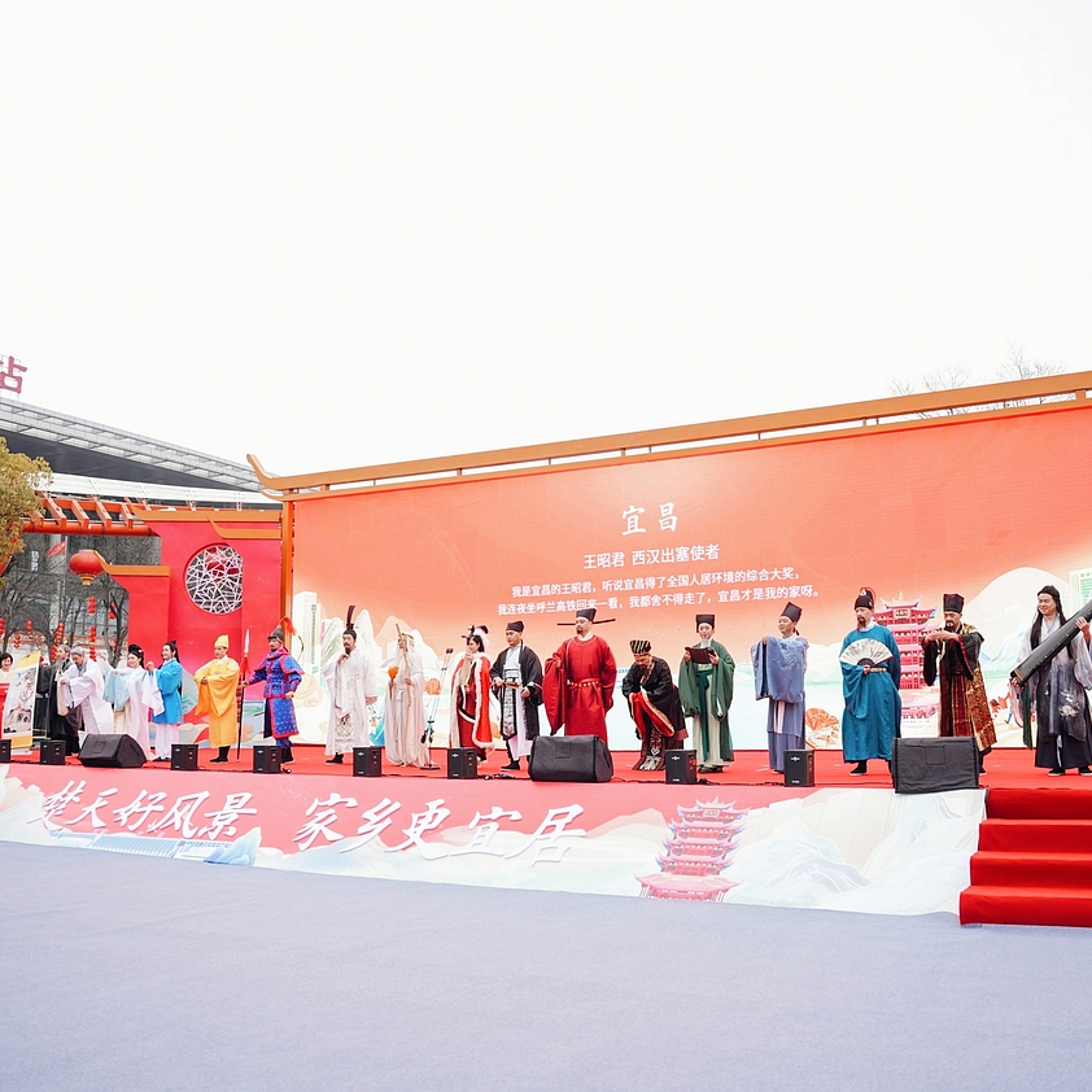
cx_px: 586
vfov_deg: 52.5
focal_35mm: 31
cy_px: 551
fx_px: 1106
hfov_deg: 52.5
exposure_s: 1/200
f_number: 2.8
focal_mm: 24
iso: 160
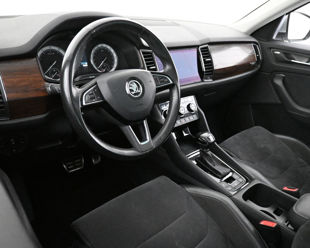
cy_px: 123
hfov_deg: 62.2
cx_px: 147
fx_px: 257
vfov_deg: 51.5
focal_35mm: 28
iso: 11400
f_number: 3.5
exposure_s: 1/60
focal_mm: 16
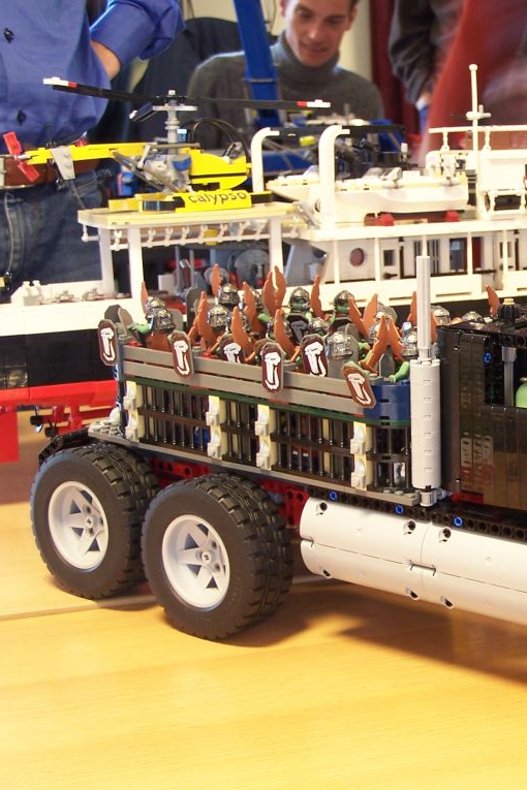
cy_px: 396
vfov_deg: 26.0
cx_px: 500
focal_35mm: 78
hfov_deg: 17.2
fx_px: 1713
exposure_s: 1/3
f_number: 3.1
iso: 80
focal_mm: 9.3
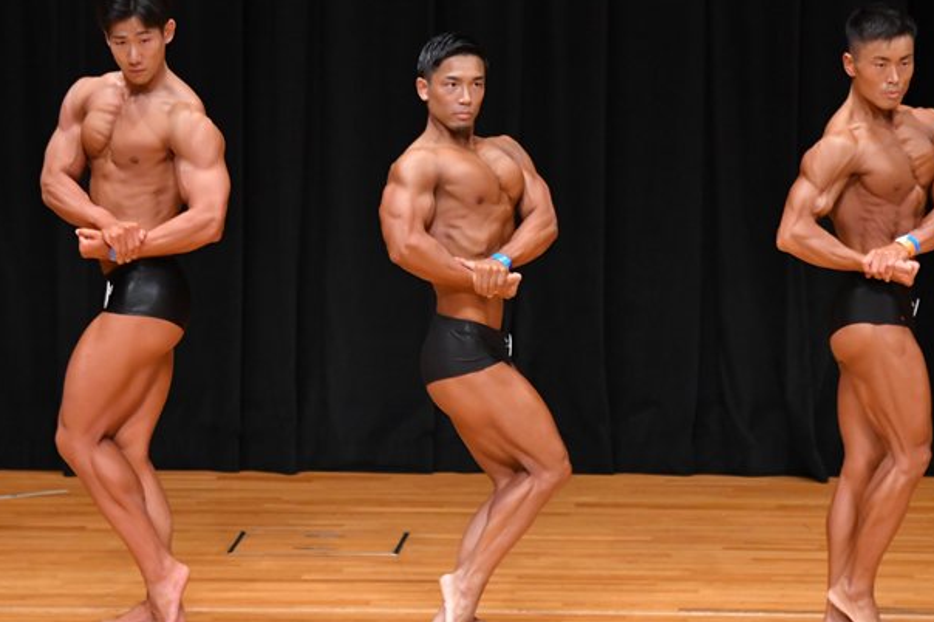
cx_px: 369
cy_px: 282
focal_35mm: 327
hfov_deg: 6.3
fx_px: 8479
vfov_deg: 4.2
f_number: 5.6
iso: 4000
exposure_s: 1/400
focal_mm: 170
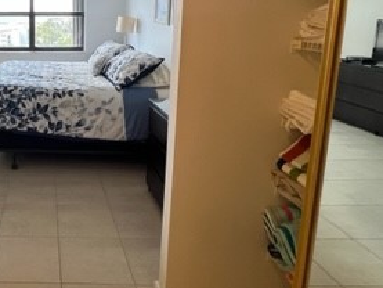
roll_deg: -1.3
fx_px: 332
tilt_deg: -6.5
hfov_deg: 52.4
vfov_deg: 44.9
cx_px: 36
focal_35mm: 30
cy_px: 65
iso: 50
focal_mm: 1.57
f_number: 1.8
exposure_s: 1/120
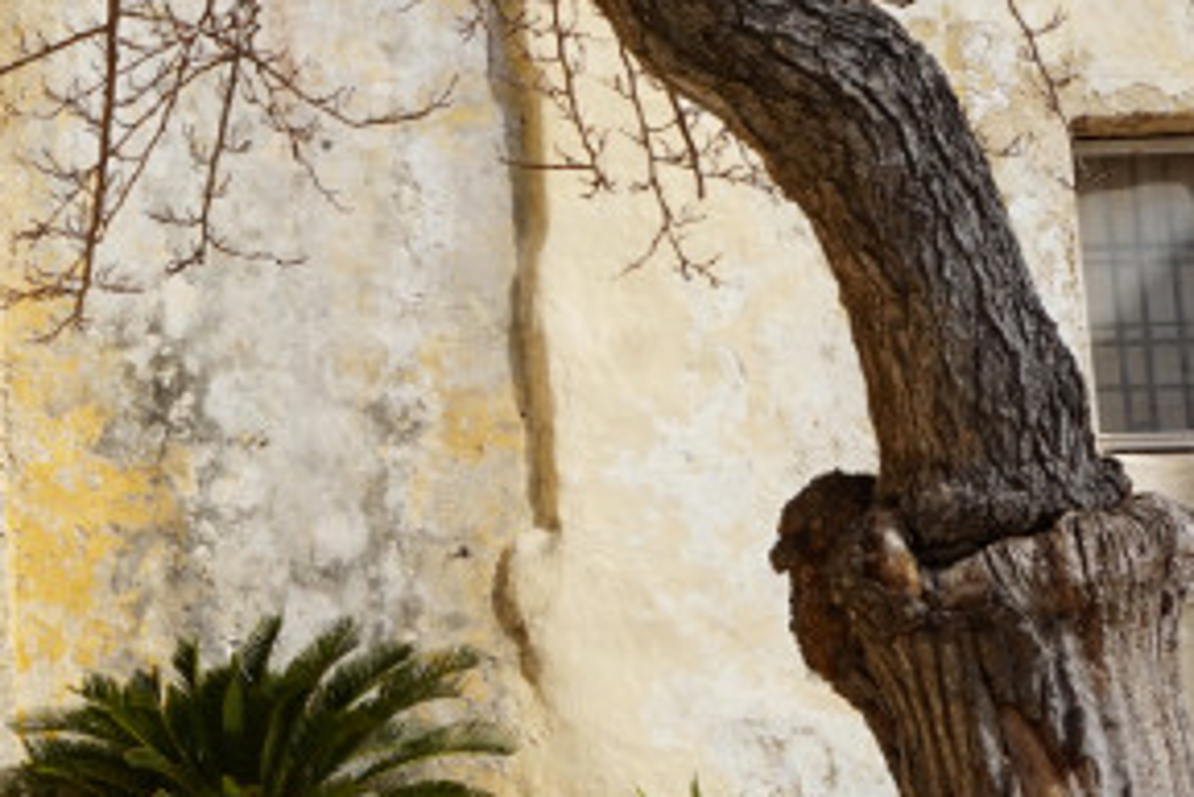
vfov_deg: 16.5
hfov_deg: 22.4
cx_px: -273
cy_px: 361
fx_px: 2754
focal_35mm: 83
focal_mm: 20
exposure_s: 1/125
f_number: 14
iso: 100
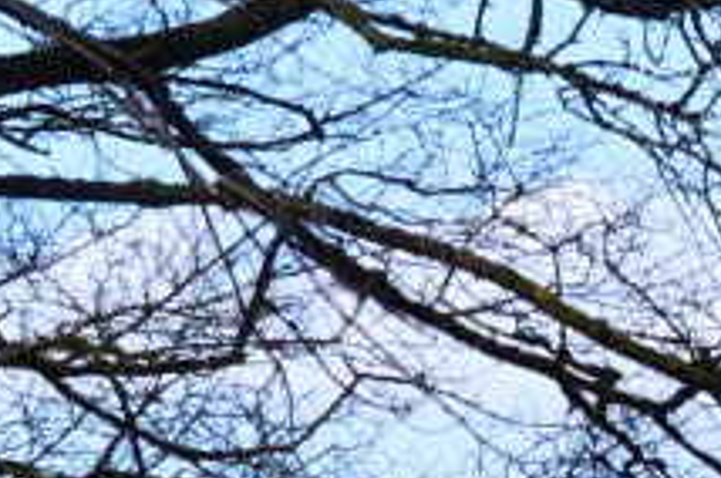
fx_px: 8979
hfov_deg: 4.6
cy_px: 1320
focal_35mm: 449
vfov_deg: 3.0
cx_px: 896
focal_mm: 40
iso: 400
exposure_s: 1/400
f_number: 11
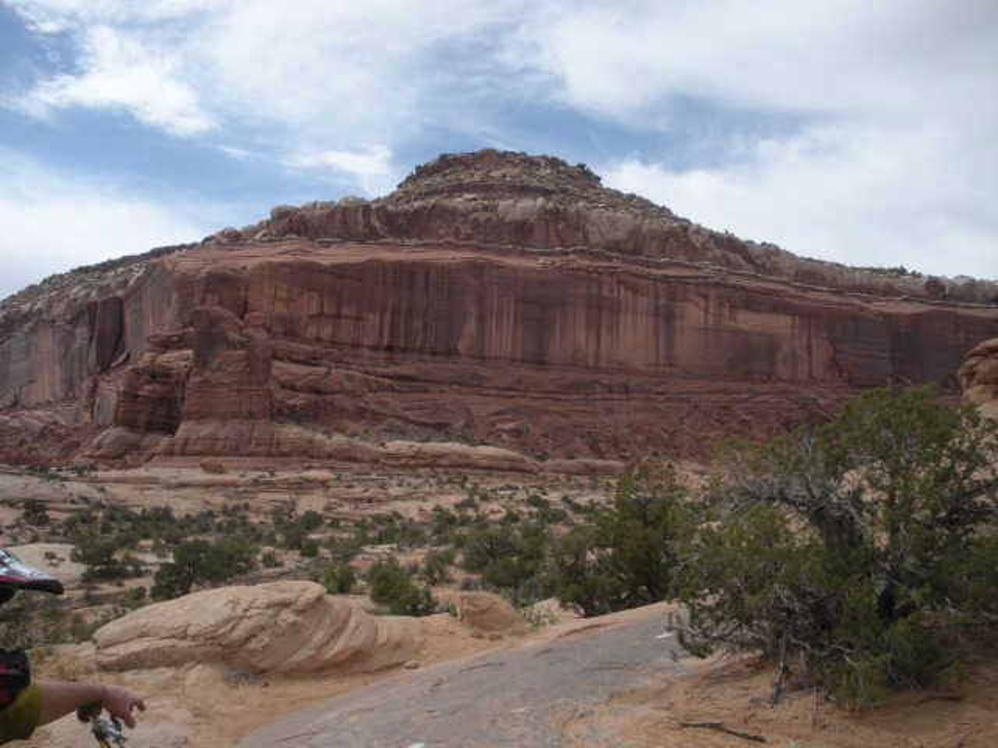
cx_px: 499
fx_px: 1038
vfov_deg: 39.7
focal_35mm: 36
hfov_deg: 51.4
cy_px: 374
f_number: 3.5
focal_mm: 6.3
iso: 64
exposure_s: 1/891
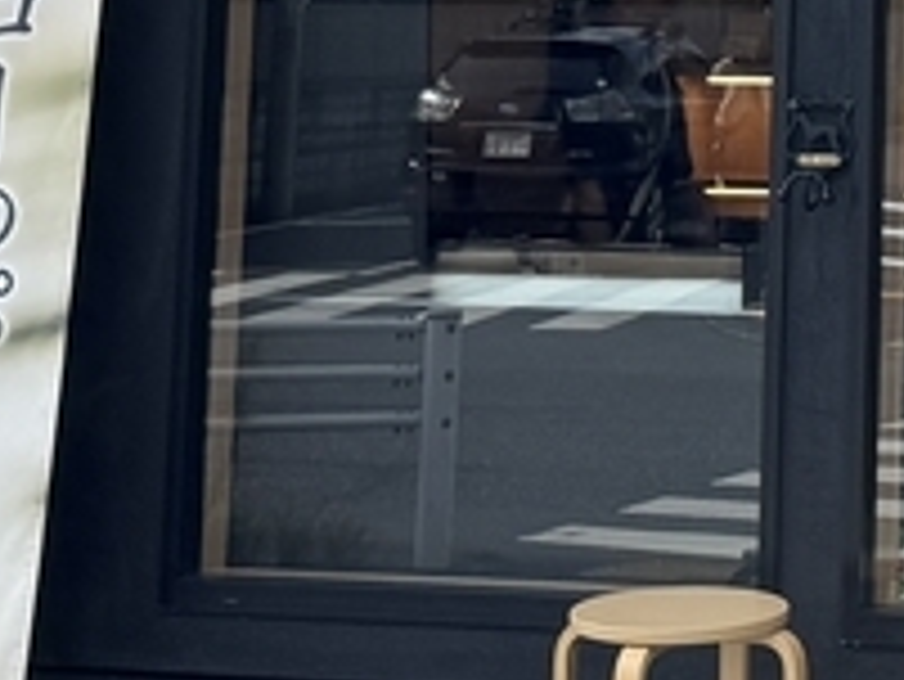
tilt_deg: +7.1
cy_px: -689
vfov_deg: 9.7
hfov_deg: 13.1
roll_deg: -0.8
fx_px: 3737
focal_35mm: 143
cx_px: 1313
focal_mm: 6.76
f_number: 1.78
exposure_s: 1/1980
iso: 80
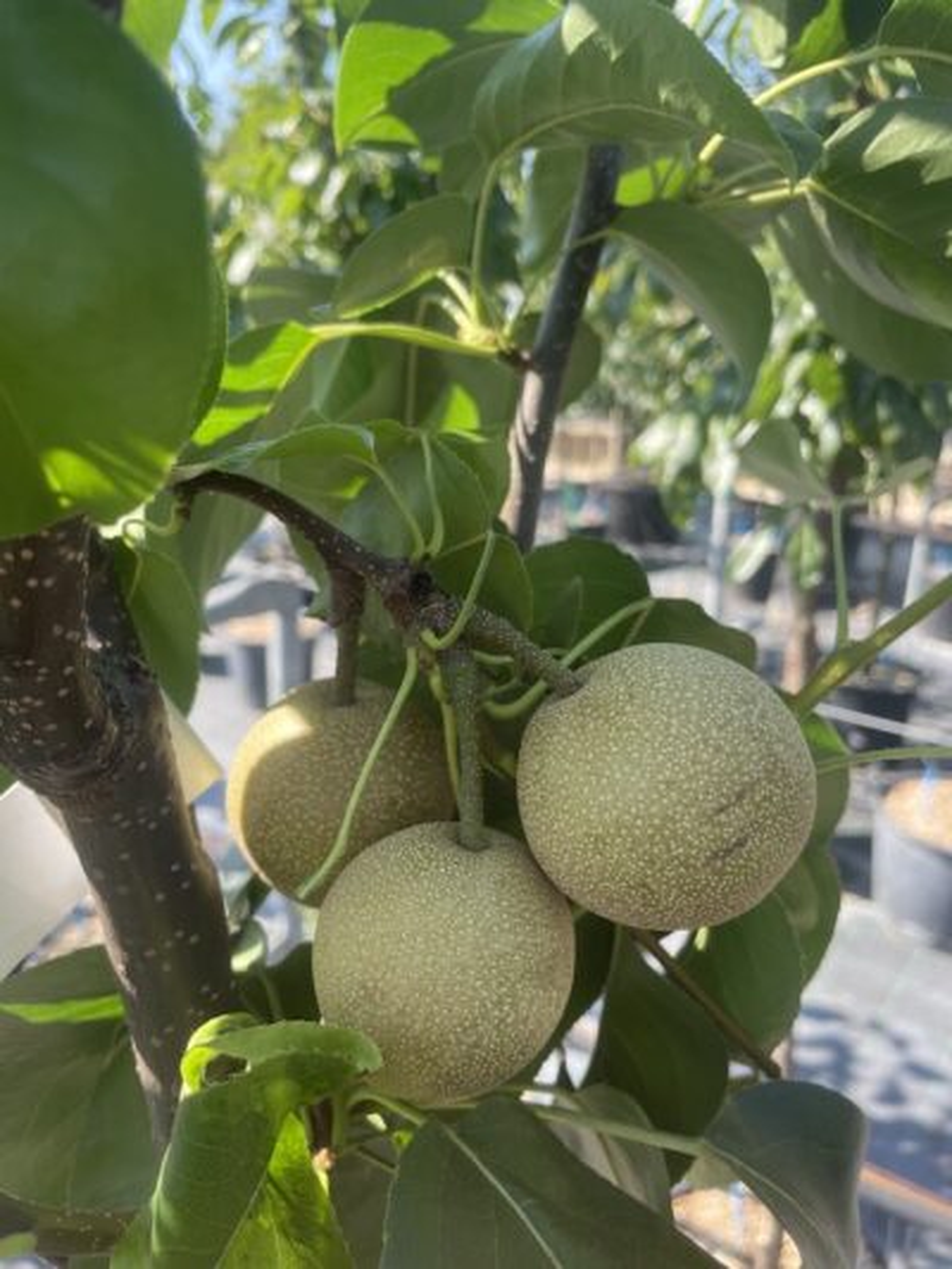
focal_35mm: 26
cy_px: 634
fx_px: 953
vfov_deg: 67.3
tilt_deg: -17.9
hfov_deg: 53.1
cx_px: 476
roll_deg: +2.6
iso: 32
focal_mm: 4.2
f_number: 1.6
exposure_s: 1/467
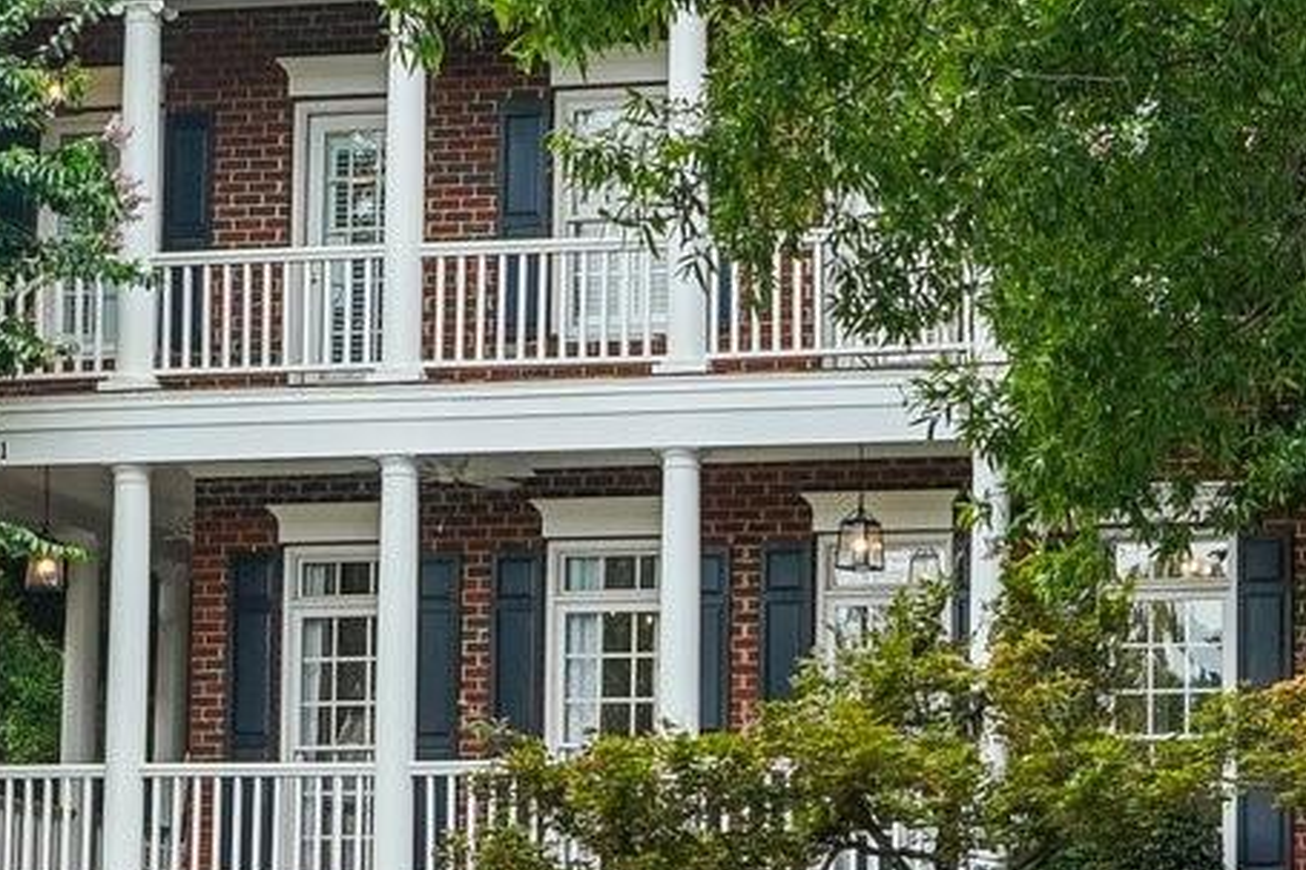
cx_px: 881
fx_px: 4895
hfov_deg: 15.2
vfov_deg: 10.1
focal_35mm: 135
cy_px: 754
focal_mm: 20
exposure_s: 1/30
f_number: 8
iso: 100
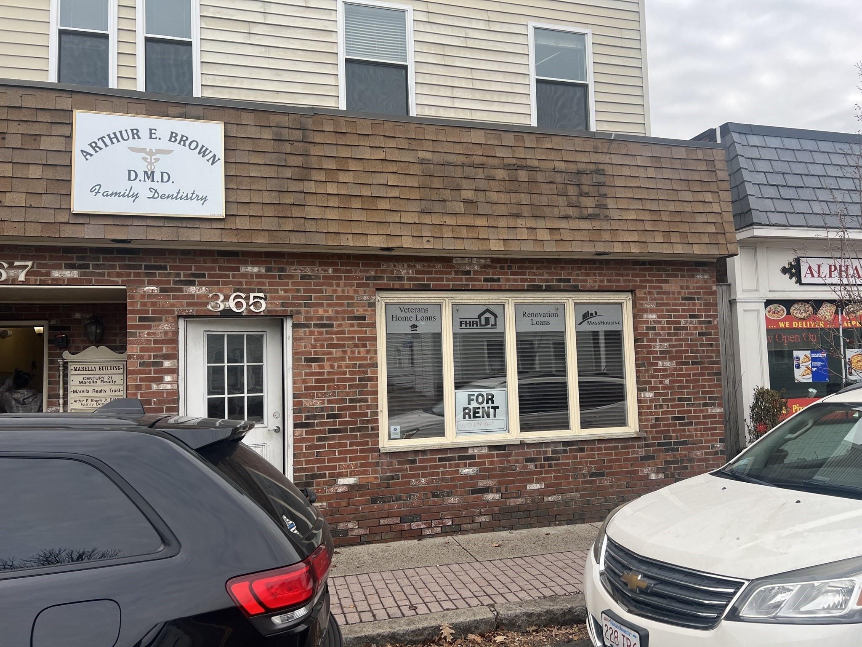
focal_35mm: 26
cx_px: 431
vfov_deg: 53.1
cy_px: 324
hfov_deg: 67.3
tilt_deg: +5.6
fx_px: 647
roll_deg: +1.9
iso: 50
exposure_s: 1/572
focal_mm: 5.7
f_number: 1.5
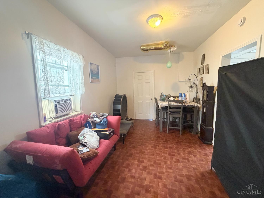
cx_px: 132
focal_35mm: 14
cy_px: 99
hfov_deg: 102.1
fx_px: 107
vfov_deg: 85.7
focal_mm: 2.22
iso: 320
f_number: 2.2
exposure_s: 1/60
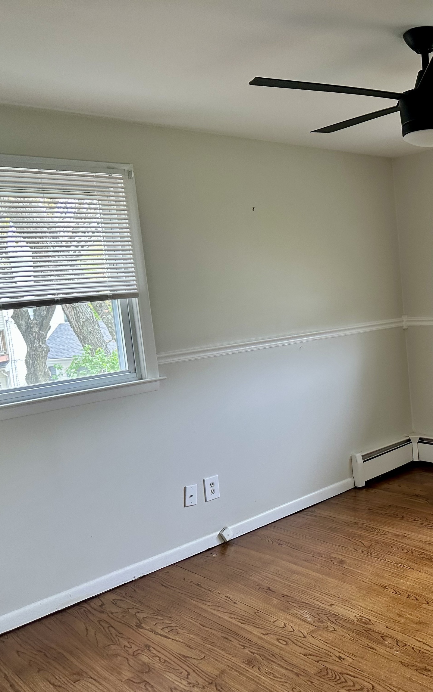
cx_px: 408
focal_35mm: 34
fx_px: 642
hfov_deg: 34.7
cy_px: 346
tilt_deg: -3.5
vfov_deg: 56.7
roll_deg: +5.0
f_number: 1.78
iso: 160
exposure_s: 1/120
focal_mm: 6.86
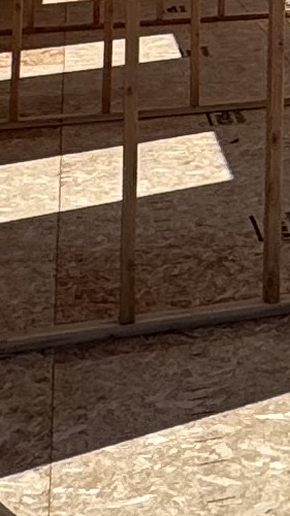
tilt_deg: +4.5
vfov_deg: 15.6
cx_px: 948
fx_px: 1683
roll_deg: +0.4
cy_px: -324
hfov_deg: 8.0
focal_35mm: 123
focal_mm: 2.22
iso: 50
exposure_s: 1/2674
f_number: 2.2
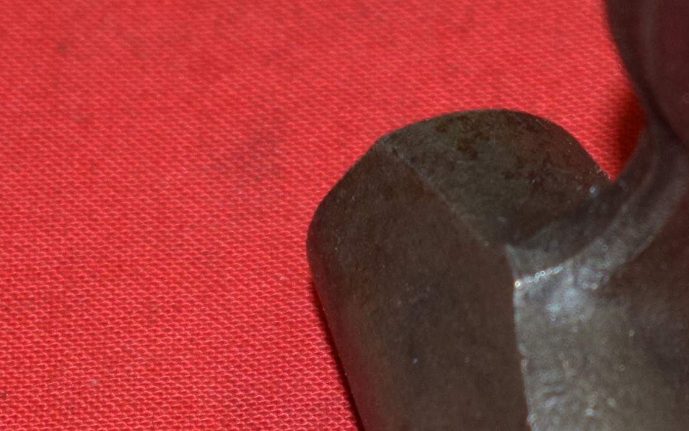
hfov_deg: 6.6
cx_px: 882
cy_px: 358
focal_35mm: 317
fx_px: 5952
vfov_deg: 4.1
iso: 640
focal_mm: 52
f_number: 5.6
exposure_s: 1/125
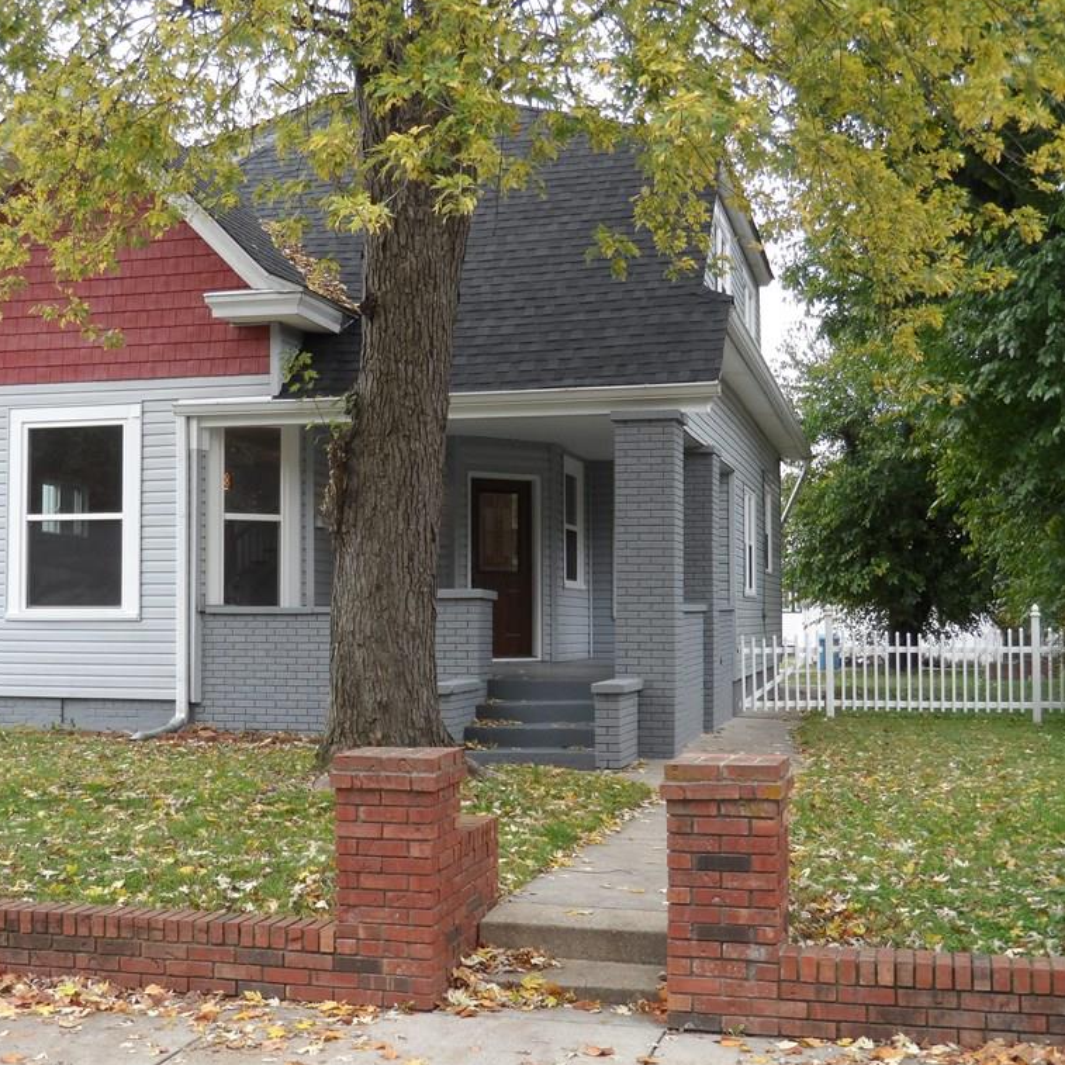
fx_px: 1706
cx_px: 442
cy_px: 529
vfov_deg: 34.7
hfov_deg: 34.6
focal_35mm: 49
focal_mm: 6.8
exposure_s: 1/90
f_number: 3.7
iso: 80
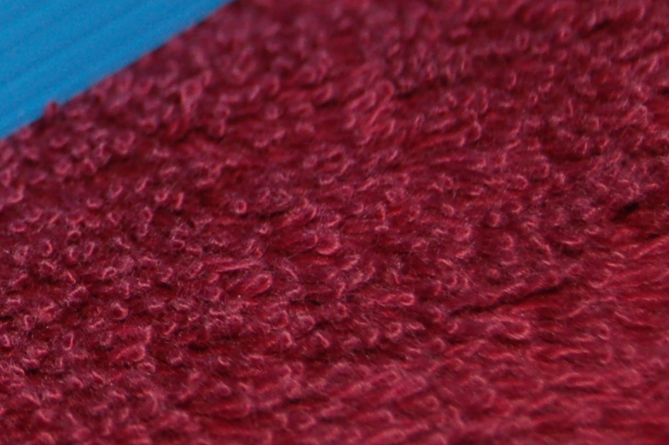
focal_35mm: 292
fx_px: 5422
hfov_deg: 7.0
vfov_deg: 4.7
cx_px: -227
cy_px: -152
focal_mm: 50
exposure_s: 1/60
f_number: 5.6
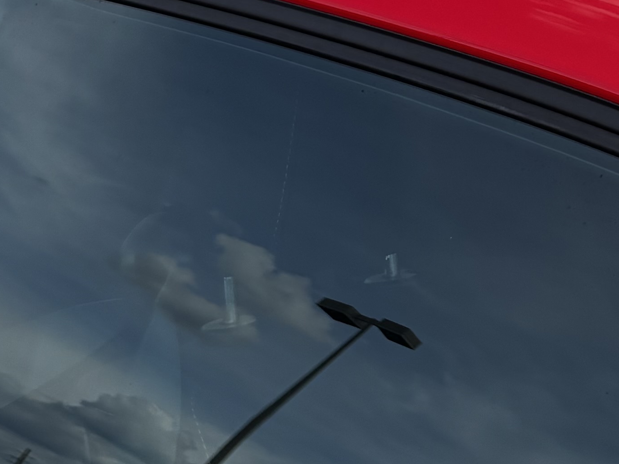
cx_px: 612
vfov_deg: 13.6
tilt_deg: -10.3
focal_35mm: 108
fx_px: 1931
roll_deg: -1.4
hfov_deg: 17.8
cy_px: 39
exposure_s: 1/1845
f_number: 1.6
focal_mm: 5.96
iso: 50
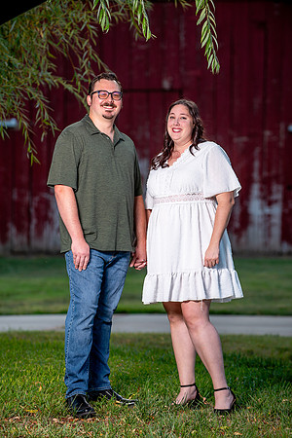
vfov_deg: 11.4
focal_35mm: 180
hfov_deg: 7.6
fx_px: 2190
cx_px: 146
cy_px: 219
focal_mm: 180
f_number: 5
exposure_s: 1/125
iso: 80
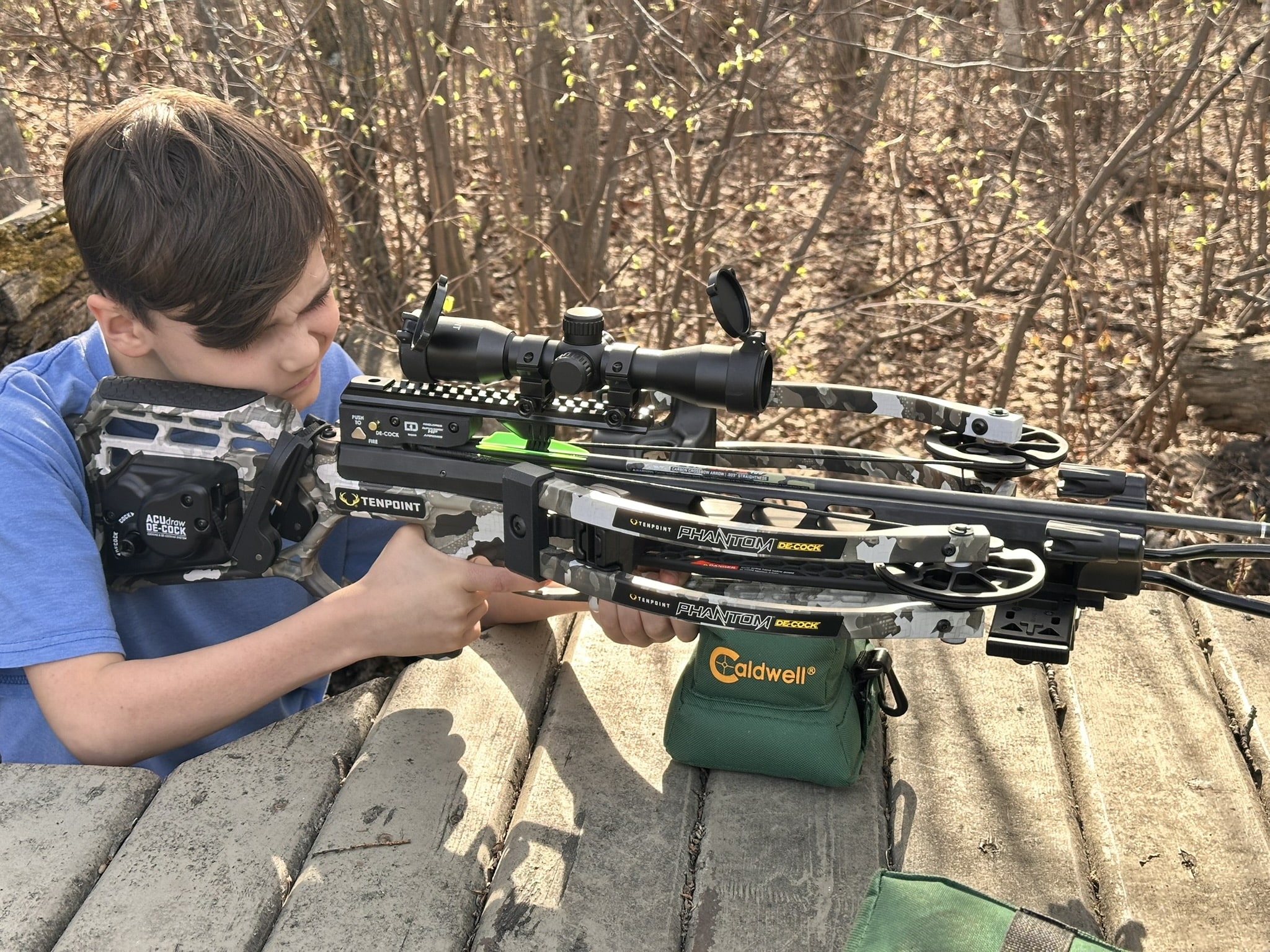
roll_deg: +4.9
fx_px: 1761
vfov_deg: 30.3
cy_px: 476
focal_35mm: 48
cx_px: 635
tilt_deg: -21.3
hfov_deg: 39.7
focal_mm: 6.86
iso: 64
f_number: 1.78
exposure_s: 1/366
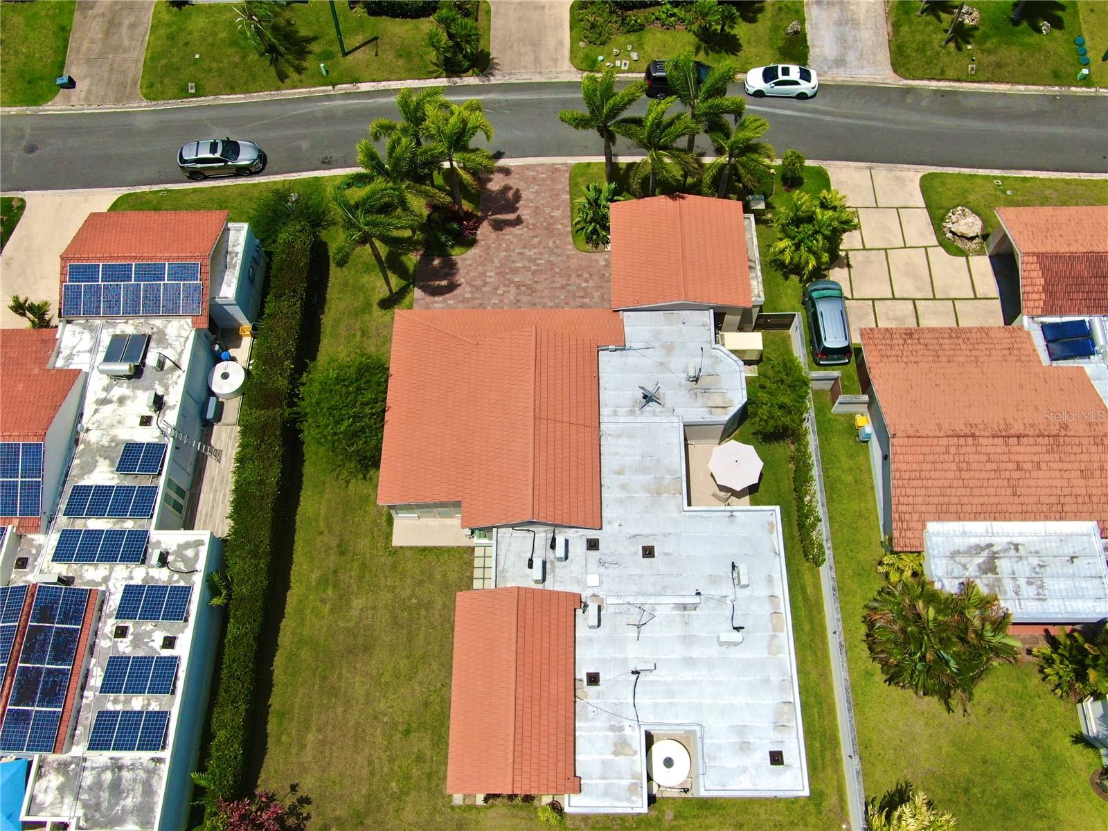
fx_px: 928
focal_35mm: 29
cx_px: 554
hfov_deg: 61.7
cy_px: 416
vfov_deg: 48.2
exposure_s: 1/4000
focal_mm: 5
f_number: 3
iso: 100
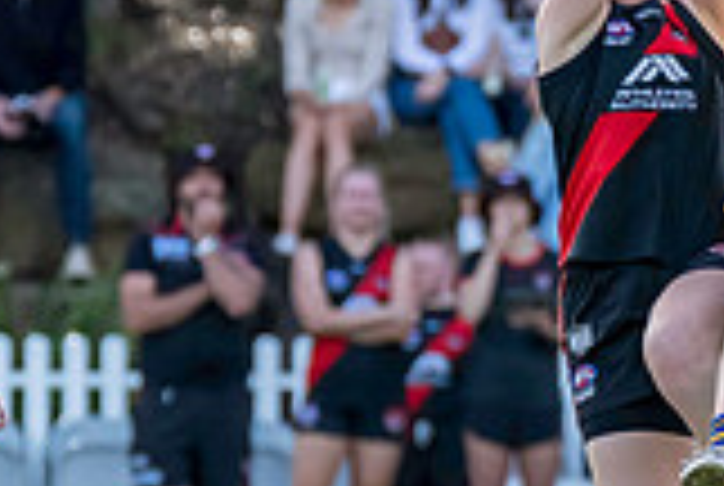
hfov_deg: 1.1
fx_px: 36549
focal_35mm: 1814
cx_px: 719
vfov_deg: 0.8
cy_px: 226
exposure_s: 1/1600
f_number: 6
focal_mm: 420
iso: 2200
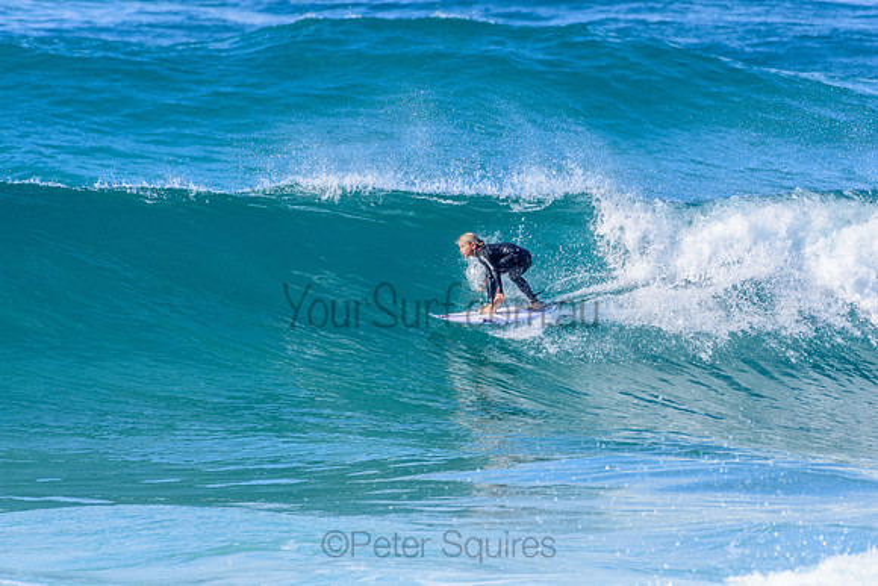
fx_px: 18295
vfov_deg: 1.8
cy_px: 293
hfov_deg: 2.7
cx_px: 439
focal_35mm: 750
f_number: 5.6
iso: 500
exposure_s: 1/2000
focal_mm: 500
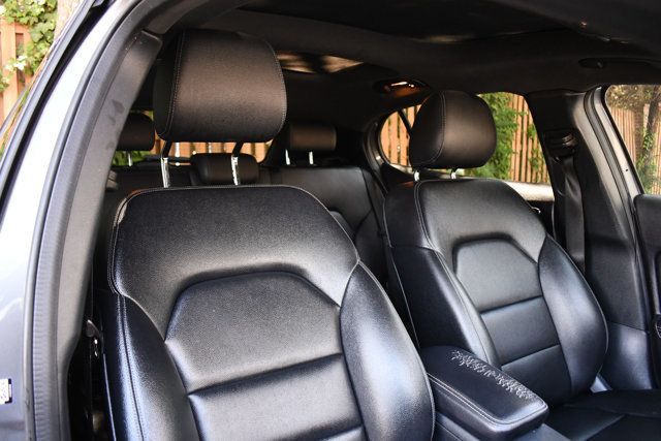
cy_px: 220
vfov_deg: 43.6
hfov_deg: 61.9
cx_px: 330
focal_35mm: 30
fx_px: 551
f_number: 3.5
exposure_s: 1/125
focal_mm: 20
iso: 1600
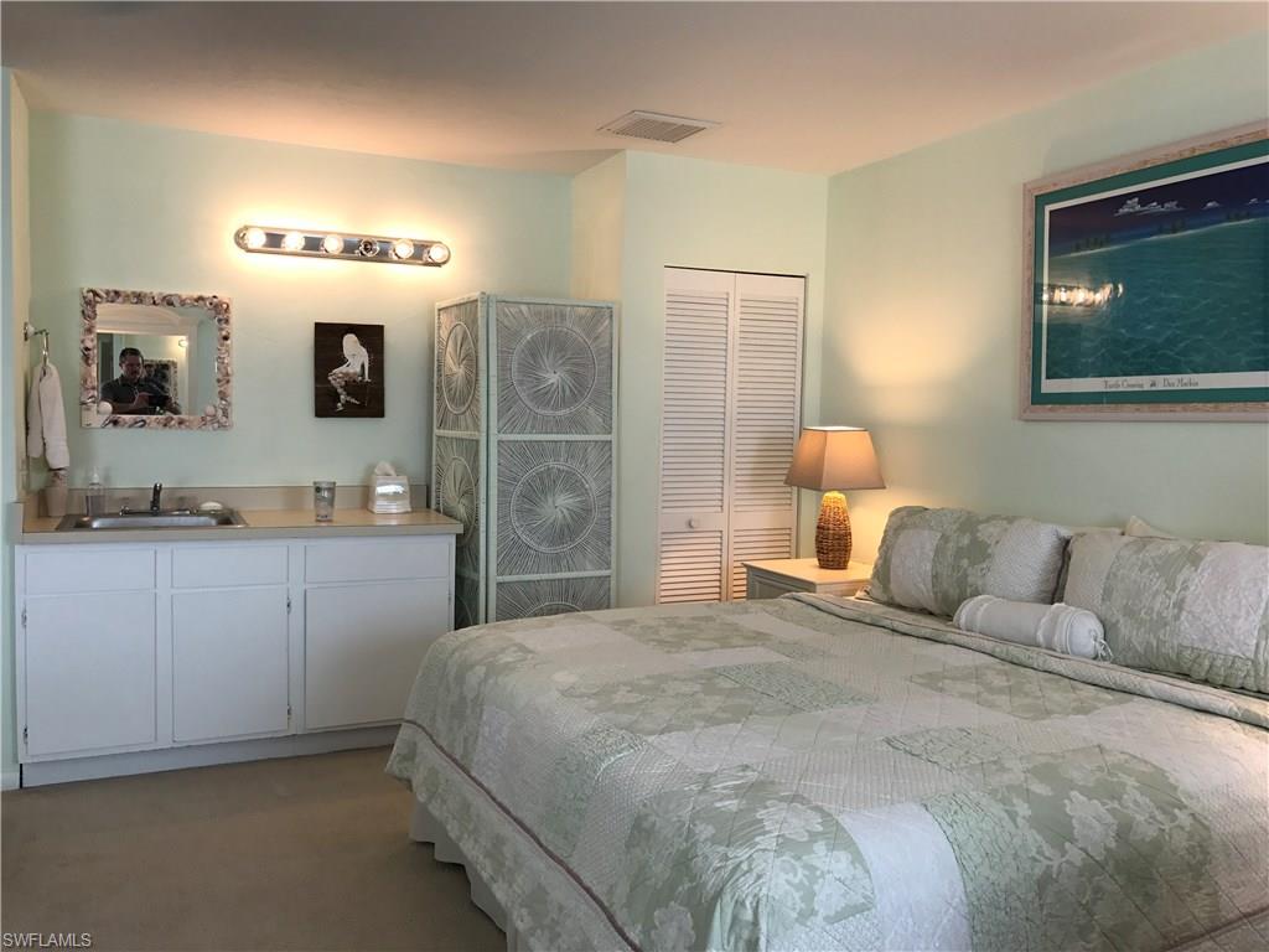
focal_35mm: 28
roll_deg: -1.7
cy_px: 476
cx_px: 634
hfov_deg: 63.4
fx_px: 1026
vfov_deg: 49.7
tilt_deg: -4.0
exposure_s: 1/60
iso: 20
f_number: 1.8
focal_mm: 3.99
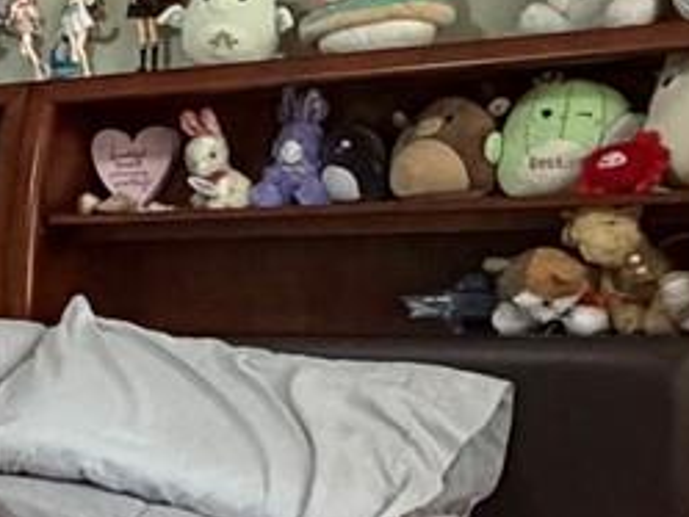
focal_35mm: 90
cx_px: -470
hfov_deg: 18.2
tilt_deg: -5.1
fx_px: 1792
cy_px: 382
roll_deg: +2.2
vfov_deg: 16.4
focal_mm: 2.22
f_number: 2.2
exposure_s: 1/60
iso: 640
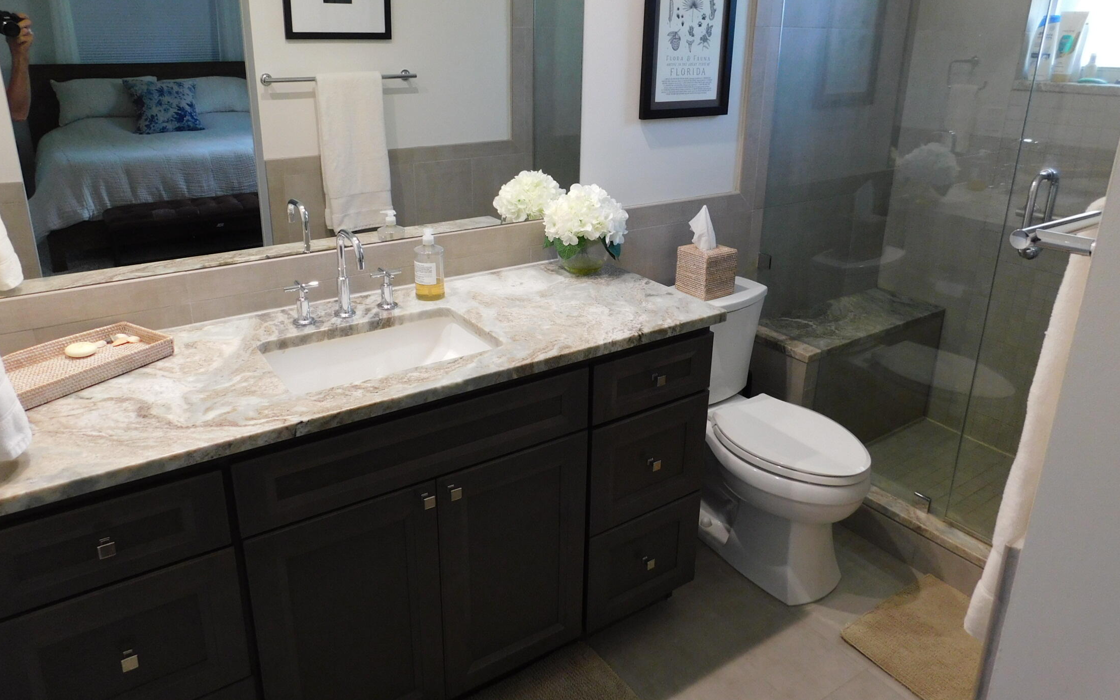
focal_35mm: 25
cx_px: 547
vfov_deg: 49.0
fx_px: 763
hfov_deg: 72.5
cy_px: 288
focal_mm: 4
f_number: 3
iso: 250
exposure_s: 1/30
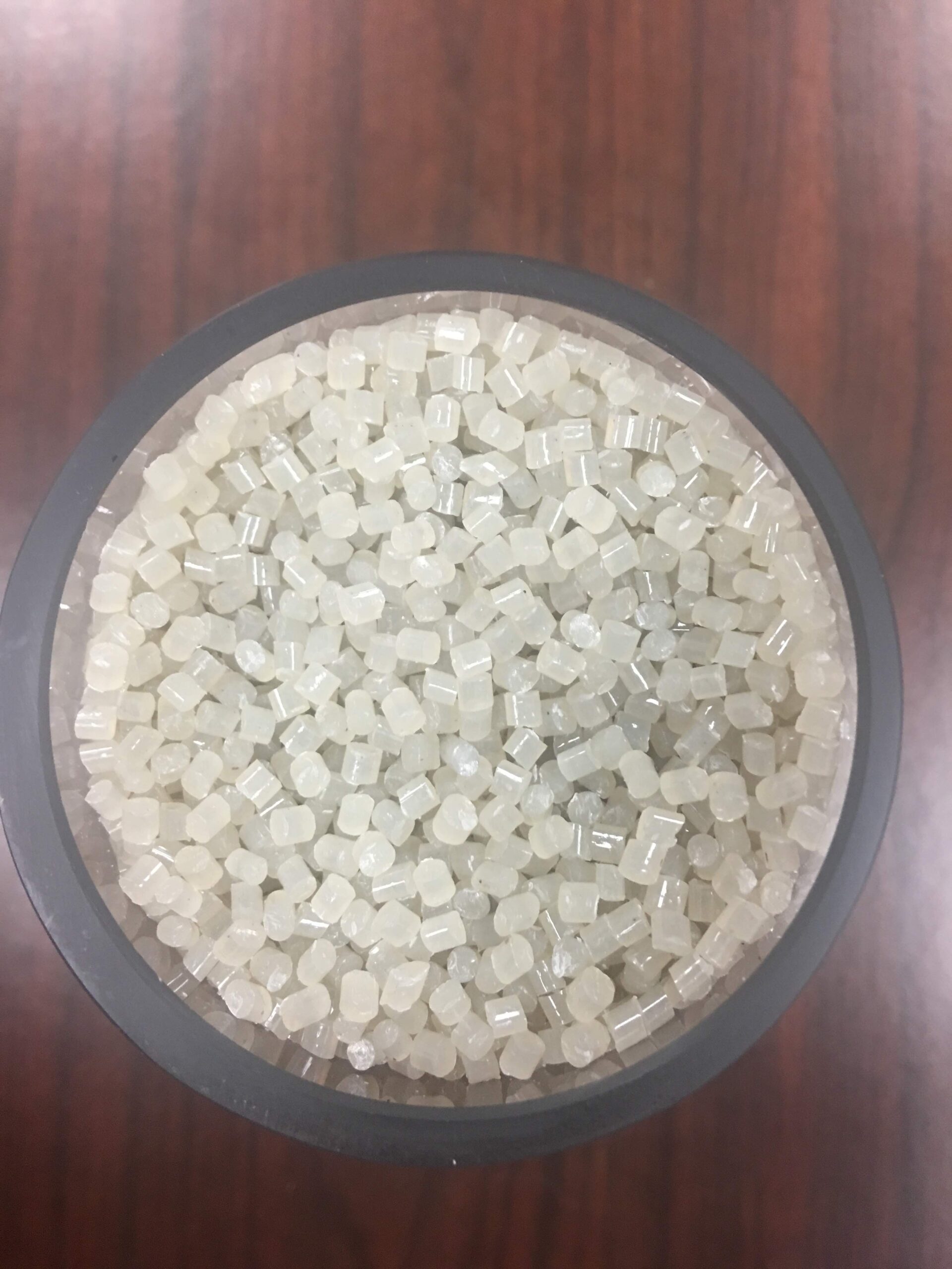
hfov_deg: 48.2
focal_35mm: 29
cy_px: 634
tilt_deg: -85.6
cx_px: 476
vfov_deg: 61.7
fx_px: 1063
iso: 64
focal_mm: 4.15
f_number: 2.2
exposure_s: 1/15
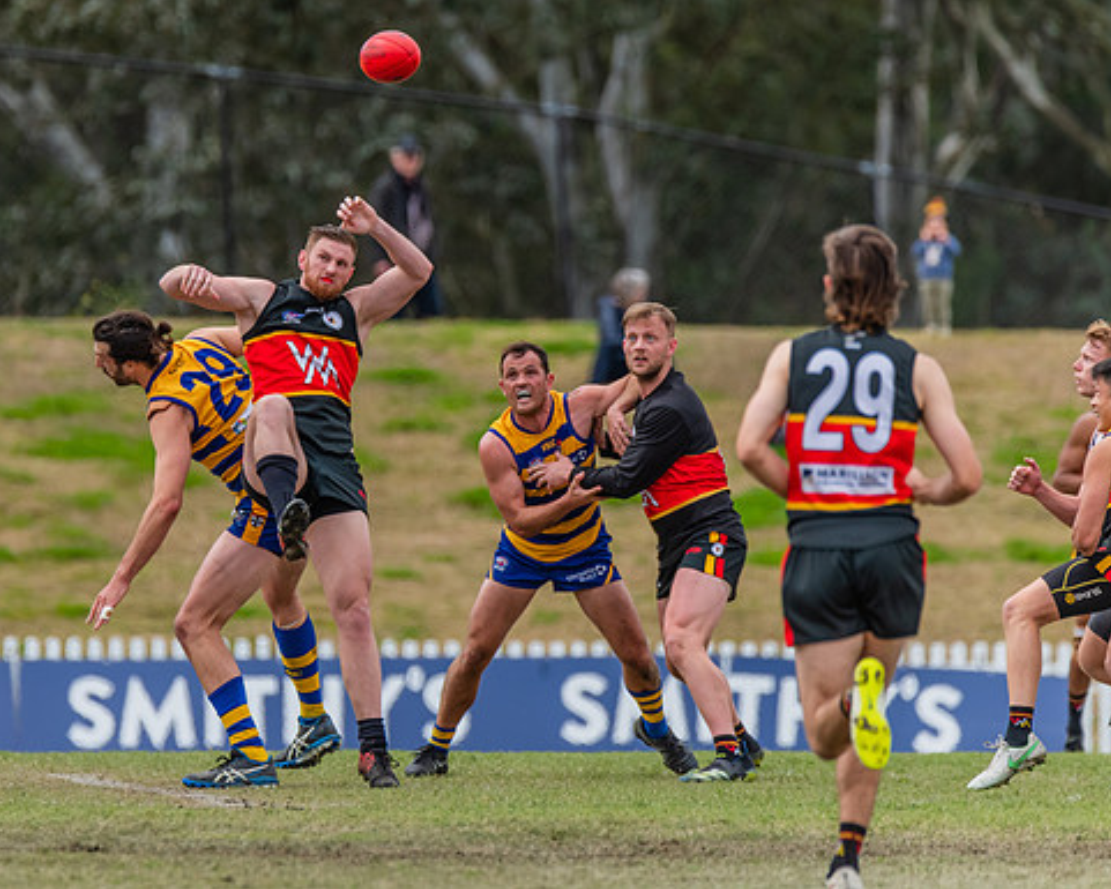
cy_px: 333
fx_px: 23252
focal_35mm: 707
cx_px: 383
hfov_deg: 2.7
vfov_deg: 2.2
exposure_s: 1/1600
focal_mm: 500
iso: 800
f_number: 6.3
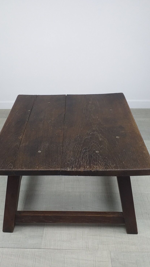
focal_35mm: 29
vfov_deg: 66.1
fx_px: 205
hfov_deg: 40.1
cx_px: 64
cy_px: 134
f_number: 1.9
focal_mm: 3.6
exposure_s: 1/100
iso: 80
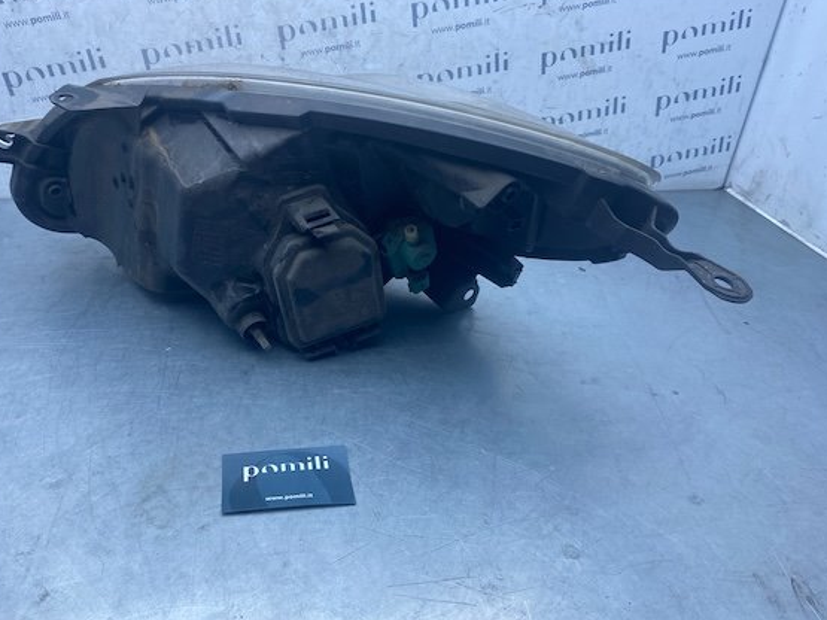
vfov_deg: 46.7
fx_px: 717
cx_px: 359
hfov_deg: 59.8
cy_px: 337
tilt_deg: -35.1
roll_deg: -4.2
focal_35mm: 30
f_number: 1.8
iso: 32
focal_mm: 4.25
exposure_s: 1/600
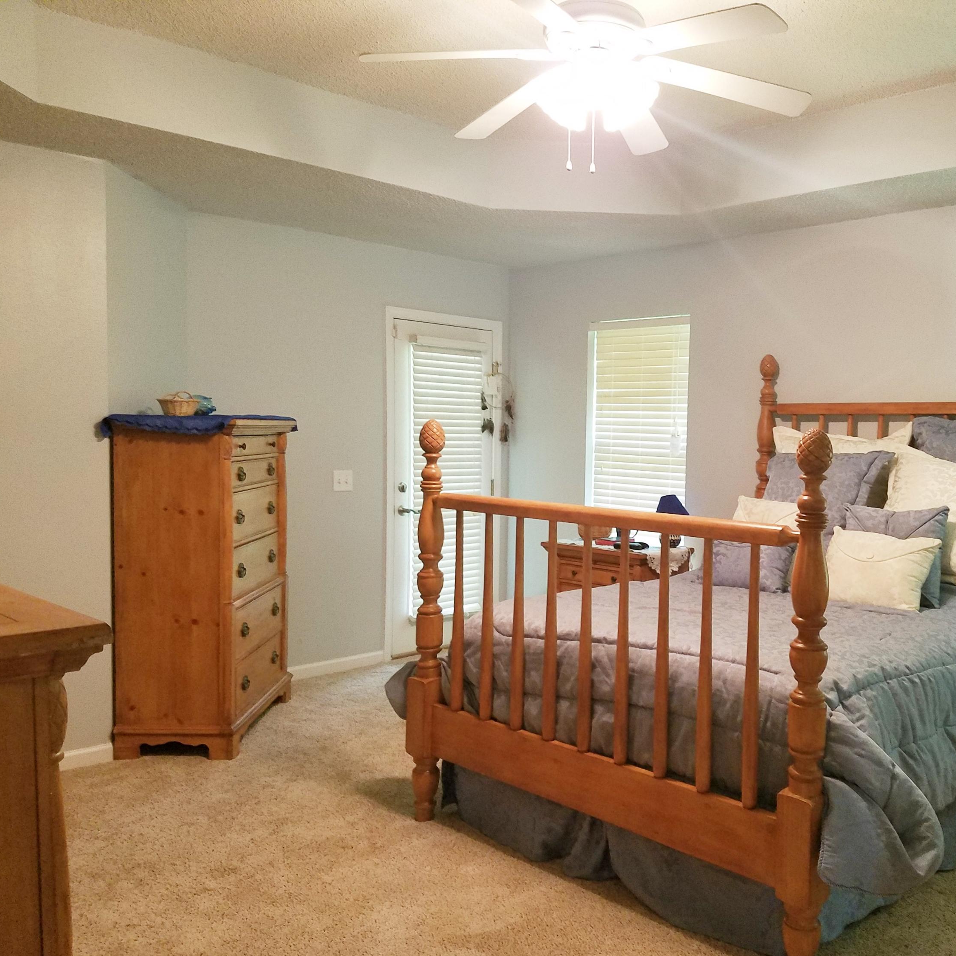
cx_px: 640
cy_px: 483
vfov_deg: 52.5
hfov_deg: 51.5
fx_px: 969
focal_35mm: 31
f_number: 1.7
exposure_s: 1/24
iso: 250
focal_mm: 4.2
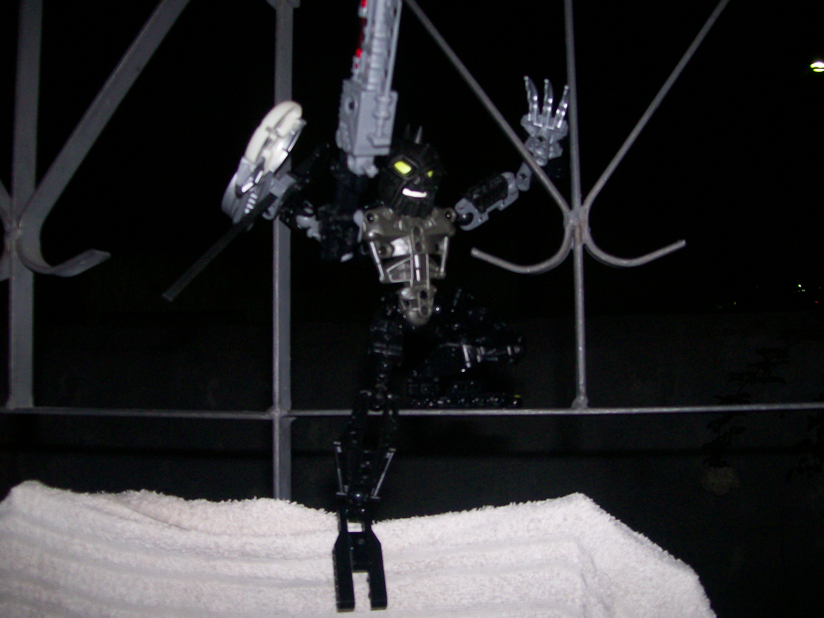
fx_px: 857
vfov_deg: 39.7
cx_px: 412
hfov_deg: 51.4
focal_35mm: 36
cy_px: 309
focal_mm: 6
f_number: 2.7
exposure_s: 1/64
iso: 140
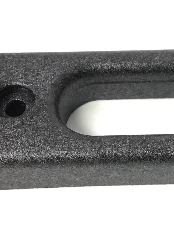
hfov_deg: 20.5
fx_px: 476
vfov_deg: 27.4
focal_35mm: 71
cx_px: 140
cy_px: 113
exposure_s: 1/30
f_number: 2.4
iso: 64
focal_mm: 3.3
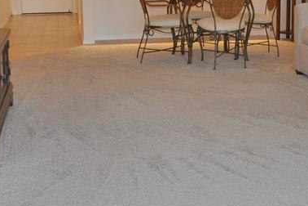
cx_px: 214
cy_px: 24
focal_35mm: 73
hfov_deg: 27.5
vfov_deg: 18.4
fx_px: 625
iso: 450
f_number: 3.5
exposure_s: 1/125
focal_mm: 18
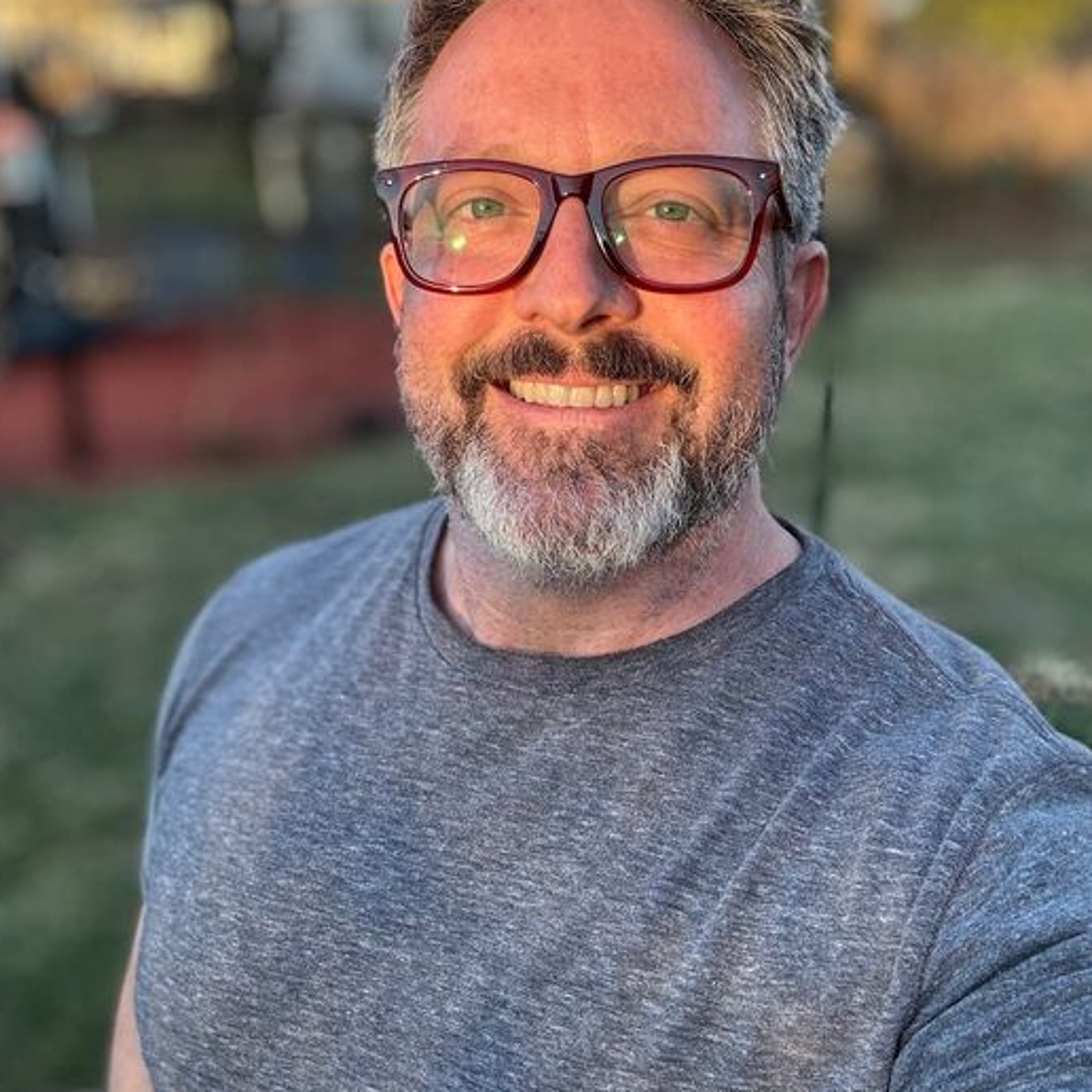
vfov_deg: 45.8
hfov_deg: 46.0
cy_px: 440
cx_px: 541
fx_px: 1285
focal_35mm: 36
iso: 20
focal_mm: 2.69
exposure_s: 1/132
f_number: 1.9
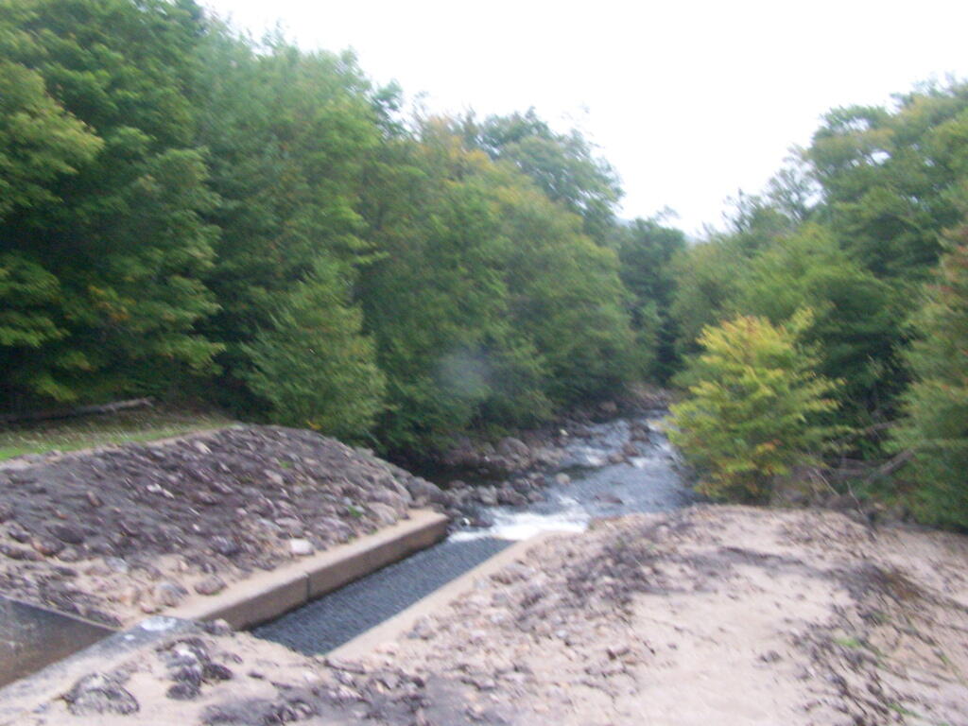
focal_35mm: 38
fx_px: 1063
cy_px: 363
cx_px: 484
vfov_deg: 37.7
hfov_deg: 49.0
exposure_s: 1/60
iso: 400
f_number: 5.6
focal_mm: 6.3
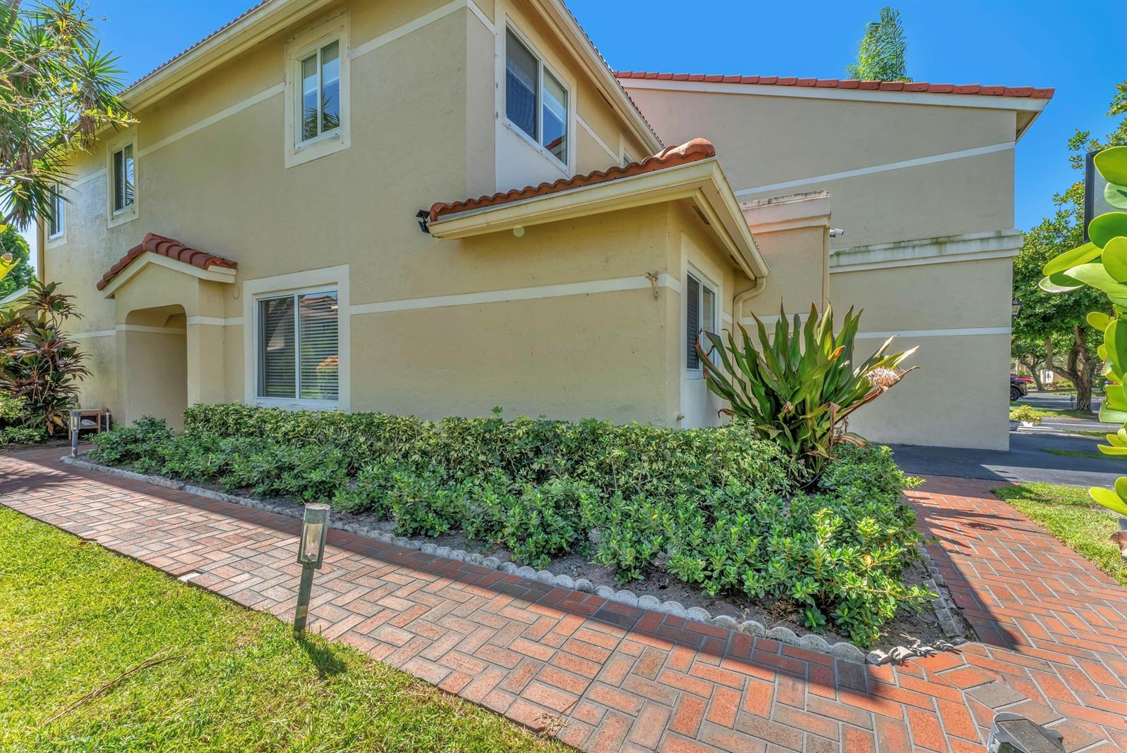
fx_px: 439
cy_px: 376
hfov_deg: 104.2
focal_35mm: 14
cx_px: 564
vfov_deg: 81.3
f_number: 14
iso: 1600
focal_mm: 14
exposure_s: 1/250
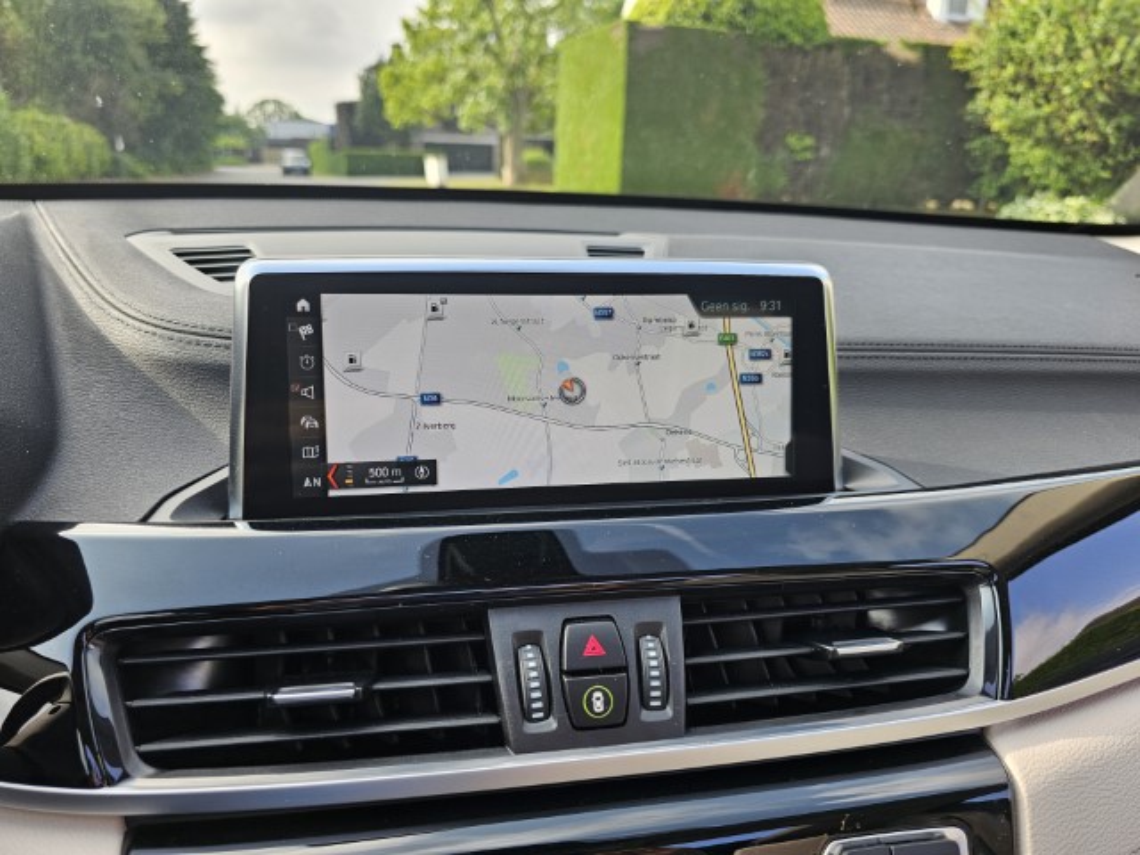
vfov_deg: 58.9
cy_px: 428
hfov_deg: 73.9
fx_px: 757
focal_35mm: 23
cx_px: 570
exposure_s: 1/180
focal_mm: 6.3
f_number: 1.7
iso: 25
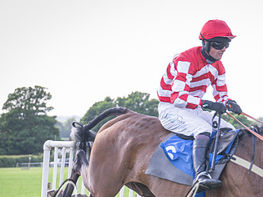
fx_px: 1428
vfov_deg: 7.8
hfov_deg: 10.5
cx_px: 83
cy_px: 223
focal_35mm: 188
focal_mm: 70
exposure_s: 1/1600
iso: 640
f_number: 2.8
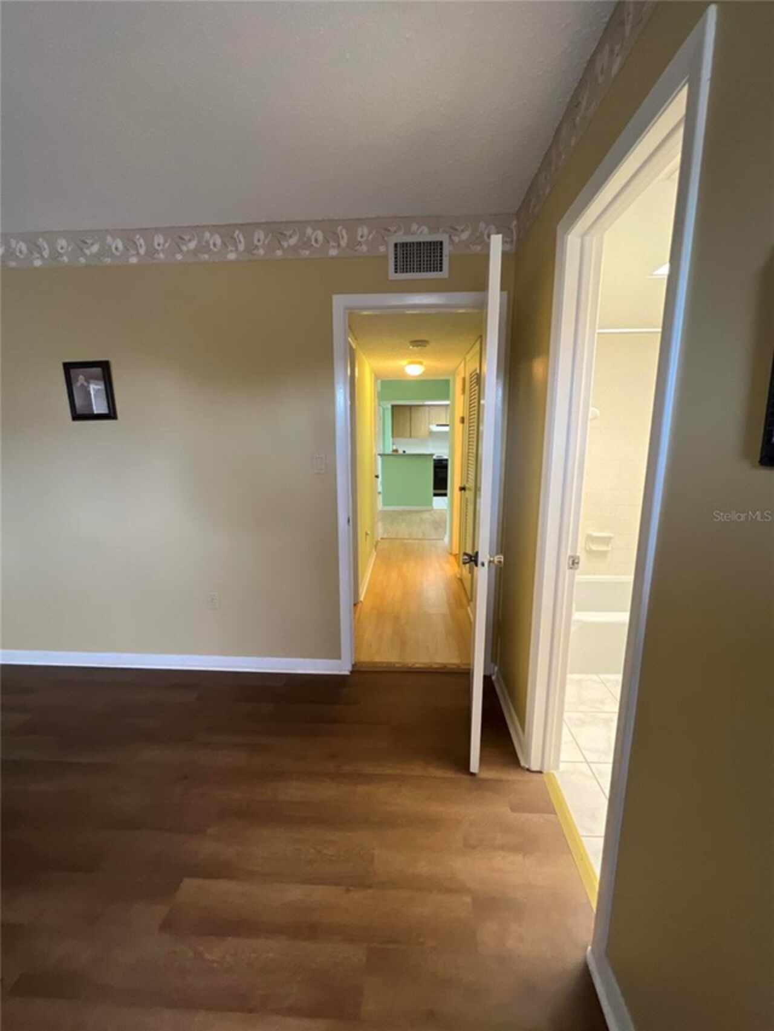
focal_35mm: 13
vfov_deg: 106.2
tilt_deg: -9.6
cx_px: 387
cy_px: 516
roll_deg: +0.6
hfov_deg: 89.9
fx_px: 387
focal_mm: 1.57
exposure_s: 1/60
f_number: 1.8
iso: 250
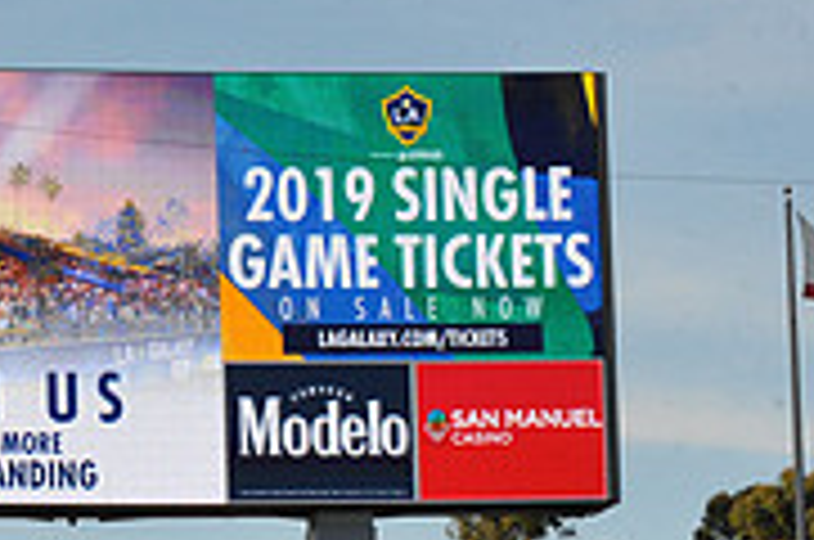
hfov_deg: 7.4
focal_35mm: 276
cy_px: 369
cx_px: -216
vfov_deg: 5.0
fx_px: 6230
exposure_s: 1/1000
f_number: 16
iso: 1600
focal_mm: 86
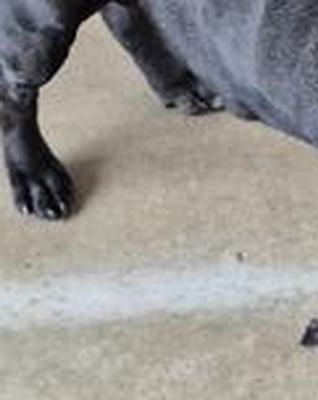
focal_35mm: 79
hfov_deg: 18.2
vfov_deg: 23.8
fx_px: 932
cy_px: 70
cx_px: 397
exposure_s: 1/100
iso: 200
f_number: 1.8
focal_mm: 5.4
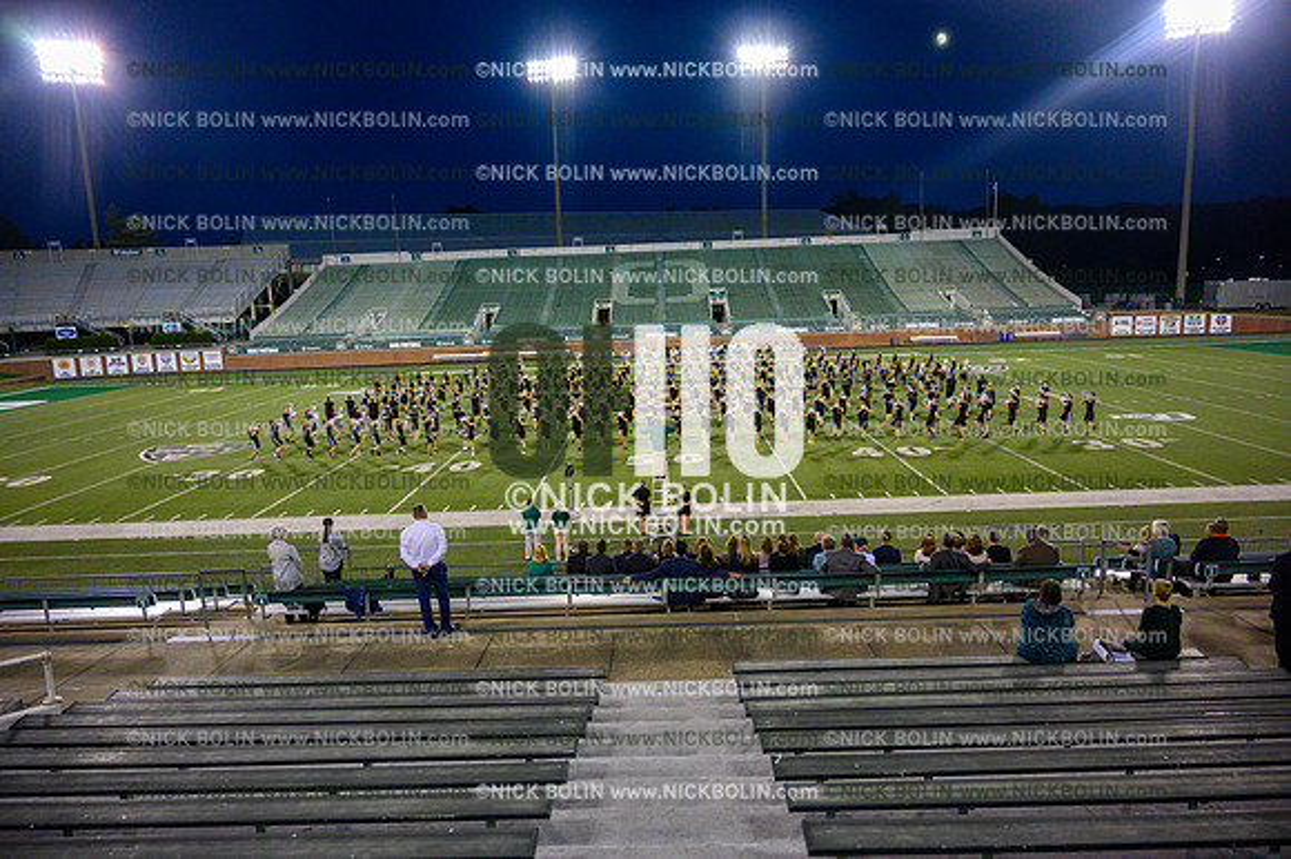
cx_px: 646
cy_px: 430
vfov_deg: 53.1
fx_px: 860
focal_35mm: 24
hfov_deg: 73.8
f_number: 4
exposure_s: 1/1000
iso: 4000
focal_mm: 24
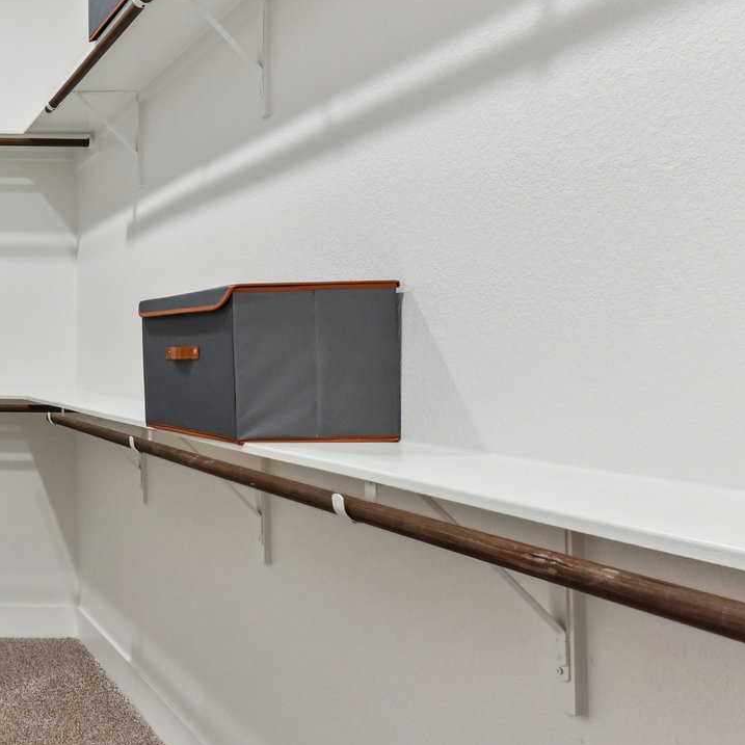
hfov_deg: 36.9
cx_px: -151
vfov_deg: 48.5
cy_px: 370
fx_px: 828
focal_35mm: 34
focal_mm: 14
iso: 900
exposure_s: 1/15
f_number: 8
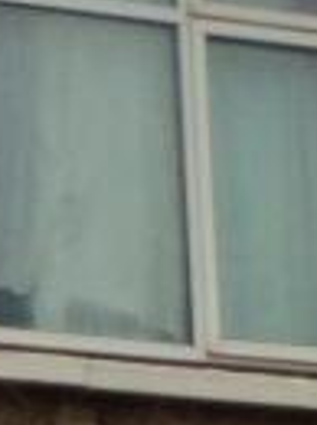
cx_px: -415
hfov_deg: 6.0
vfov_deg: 8.3
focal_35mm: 237
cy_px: 517
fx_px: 2903
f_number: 2.2
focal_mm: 4.12
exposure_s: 1/120
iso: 64
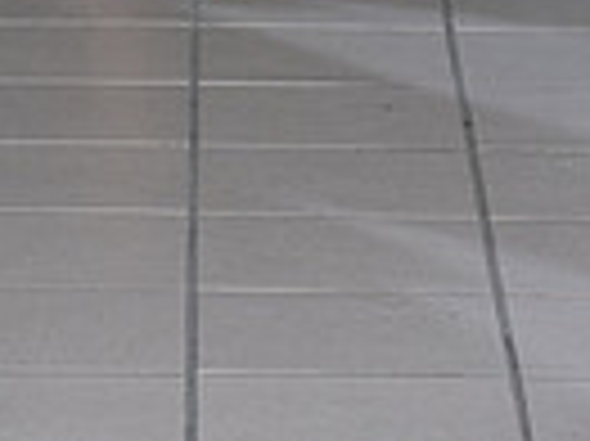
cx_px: 95
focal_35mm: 347
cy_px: -567
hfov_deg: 5.7
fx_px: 5909
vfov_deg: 4.2
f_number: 5.6
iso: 1250
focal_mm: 105
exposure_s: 1/160
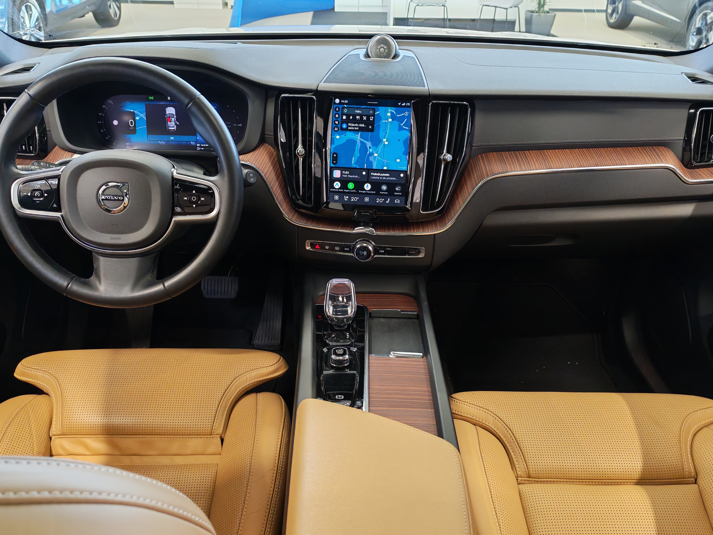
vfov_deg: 45.4
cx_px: 356
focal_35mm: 31
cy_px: 268
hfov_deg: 58.4
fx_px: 639
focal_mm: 6.12
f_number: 1.9
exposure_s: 1/100
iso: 1000
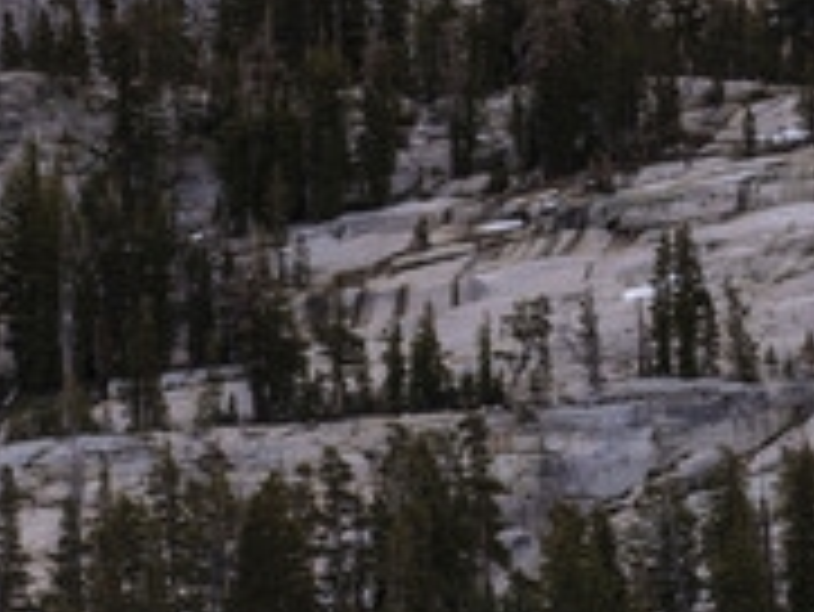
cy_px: 328
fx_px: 5812
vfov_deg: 6.0
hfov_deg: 8.0
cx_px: 526
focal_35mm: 247
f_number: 8
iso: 400
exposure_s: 1/800
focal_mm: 40
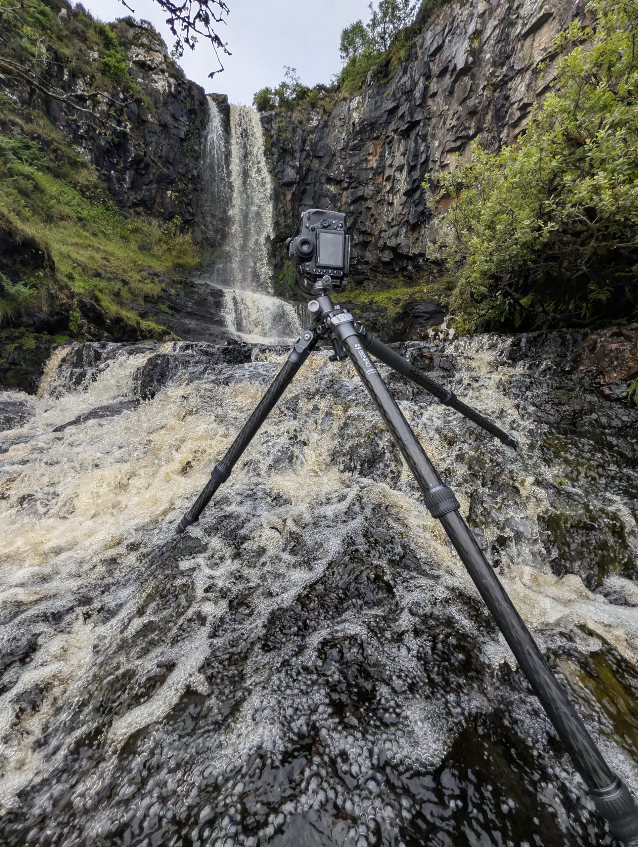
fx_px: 294
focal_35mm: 12
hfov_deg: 94.6
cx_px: 319
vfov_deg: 110.5
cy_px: 424
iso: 38
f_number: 1.7
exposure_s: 1/2278
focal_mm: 2.02
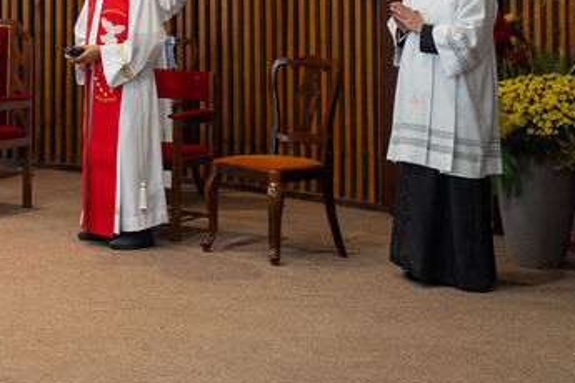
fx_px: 1661
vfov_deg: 12.8
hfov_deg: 18.4
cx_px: -147
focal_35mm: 104
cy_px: -79
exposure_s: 1/160
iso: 1000
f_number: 1.8
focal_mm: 35
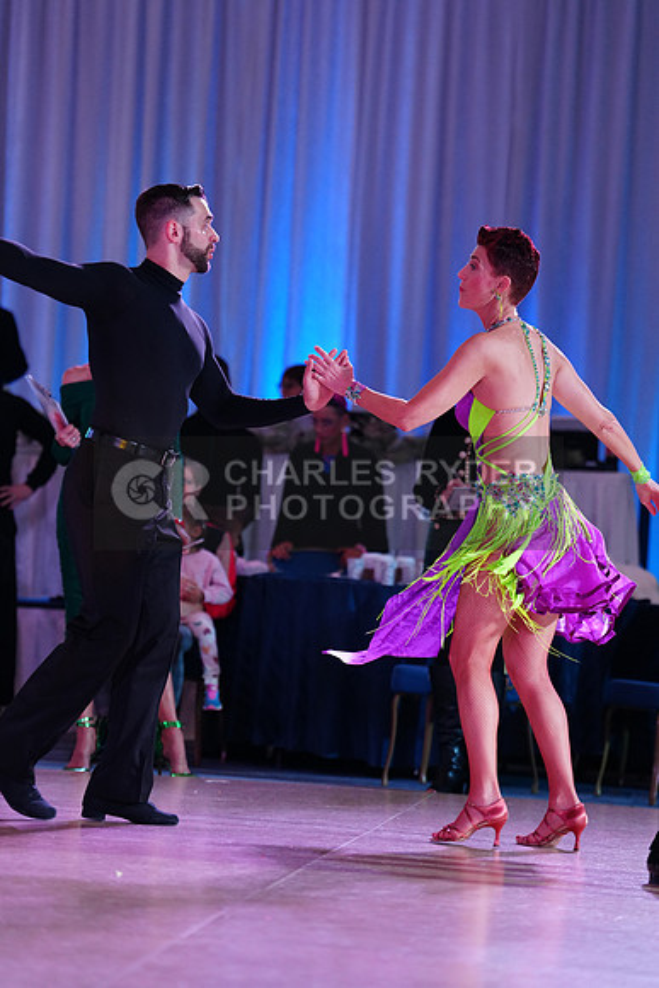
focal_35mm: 133
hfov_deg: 10.3
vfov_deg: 15.4
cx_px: 330
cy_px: 494
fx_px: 3649
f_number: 2.8
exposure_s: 1/500
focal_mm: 133
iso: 2000
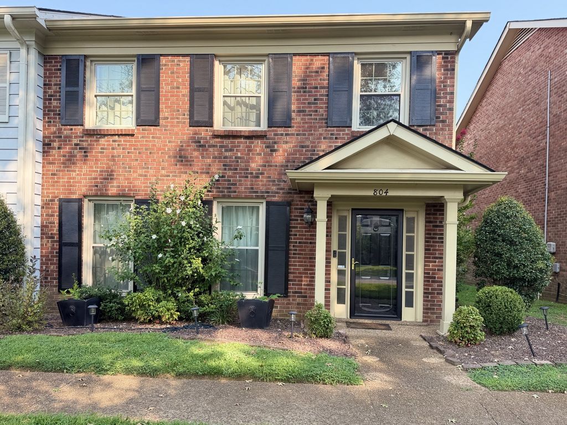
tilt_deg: +7.6
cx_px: 284
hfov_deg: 71.6
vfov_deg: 56.8
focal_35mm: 24
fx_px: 393
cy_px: 212
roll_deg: -2.1
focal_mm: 6.76
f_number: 1.78
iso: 100
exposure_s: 1/943
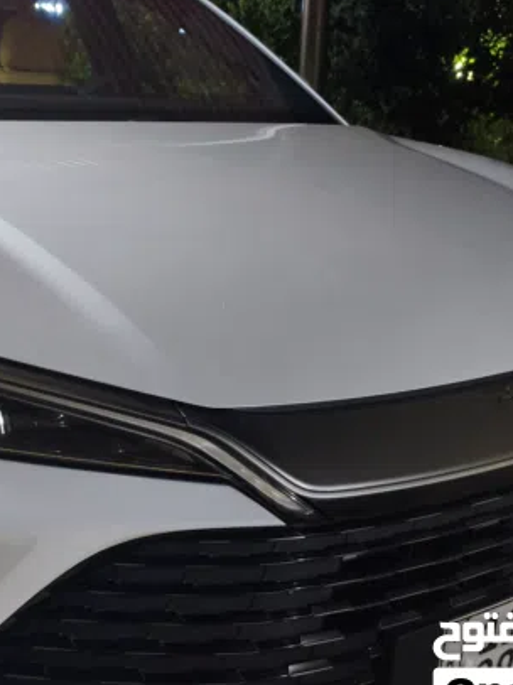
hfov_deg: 34.8
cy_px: 363
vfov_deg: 45.8
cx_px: 179
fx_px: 811
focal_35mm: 41
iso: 500
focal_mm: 4.94
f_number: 1.5
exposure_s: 1/50
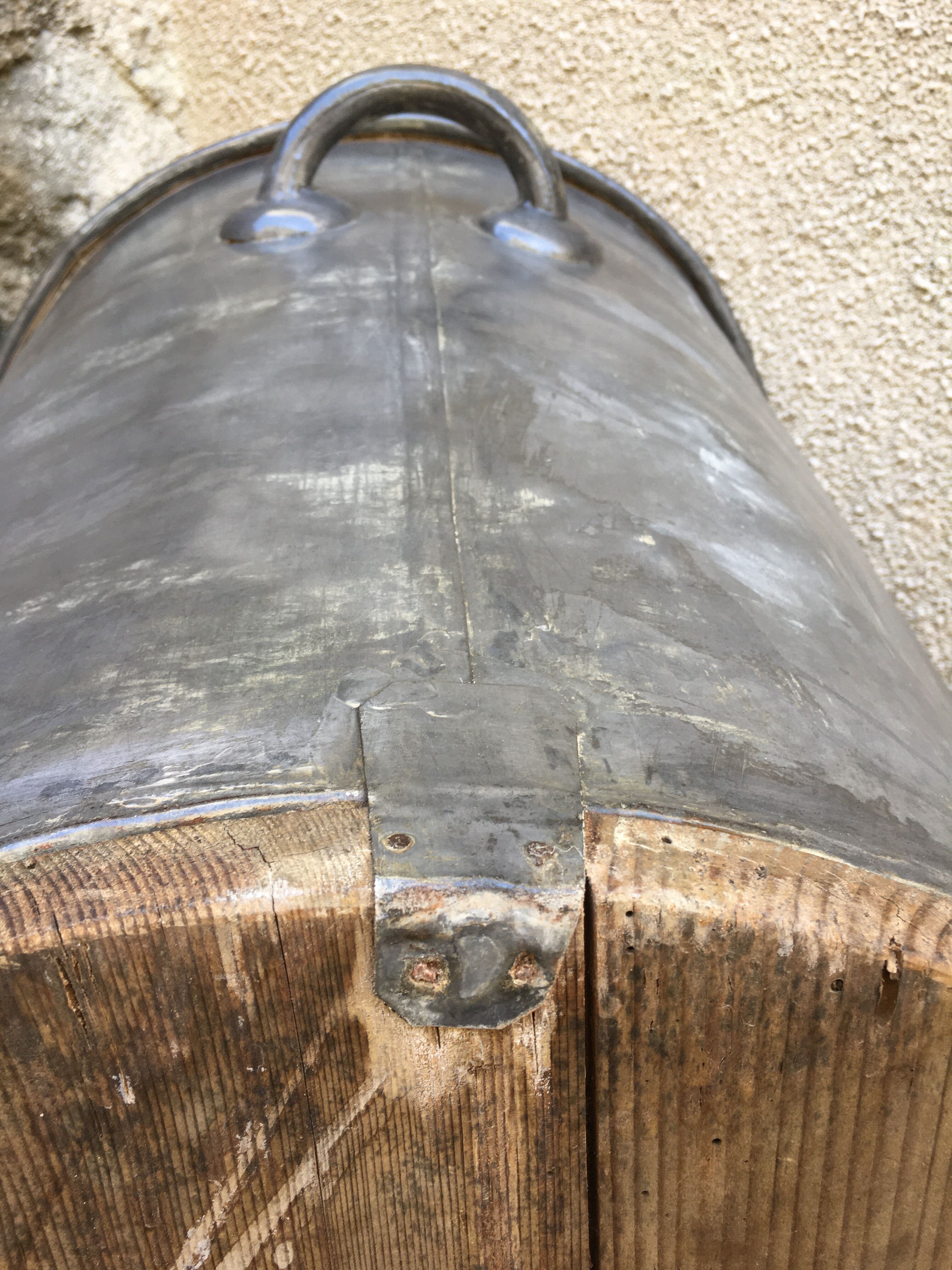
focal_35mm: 29
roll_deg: +4.8
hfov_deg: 48.2
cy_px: 635
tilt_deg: -22.5
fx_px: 1063
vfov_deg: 61.7
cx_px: 476
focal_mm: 4.15
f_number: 2.2
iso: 40
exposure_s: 1/100
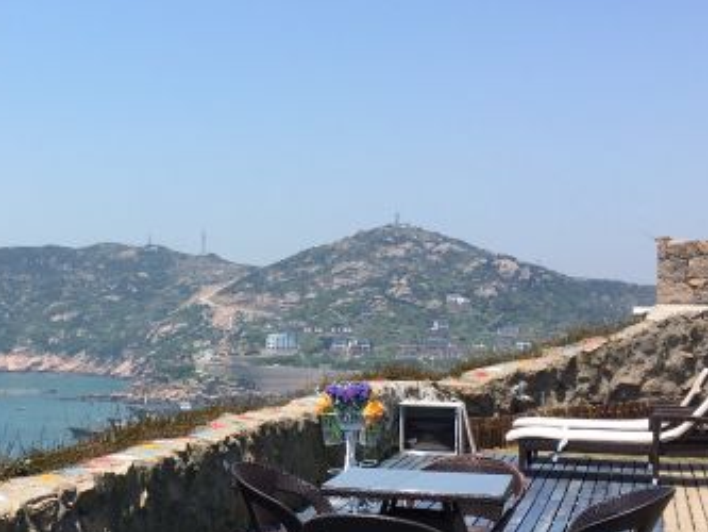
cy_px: 352
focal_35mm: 61
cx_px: 106
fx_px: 1248
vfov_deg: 23.9
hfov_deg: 30.6
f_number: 2.2
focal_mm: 4.15
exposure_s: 1/1399
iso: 25
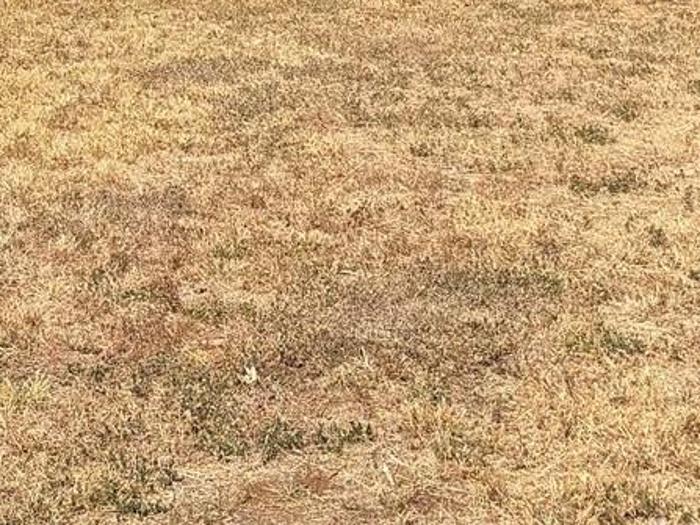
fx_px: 2224
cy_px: -94
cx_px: 293
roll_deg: +1.2
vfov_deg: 13.1
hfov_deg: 17.9
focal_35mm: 110
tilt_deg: -6.4
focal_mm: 6.76
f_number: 1.78
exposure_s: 1/4167
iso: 80
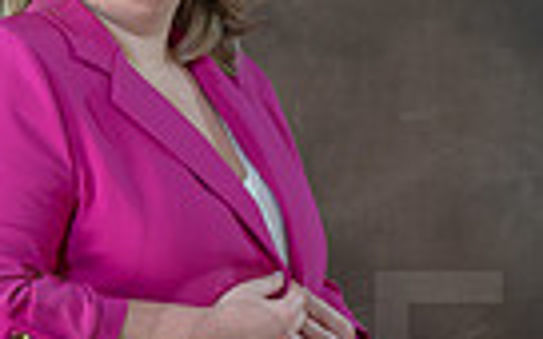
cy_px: 371
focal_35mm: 353
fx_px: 5224
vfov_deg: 3.7
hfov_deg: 5.9
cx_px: 8
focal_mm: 105
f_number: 4.5
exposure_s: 1/100
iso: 400
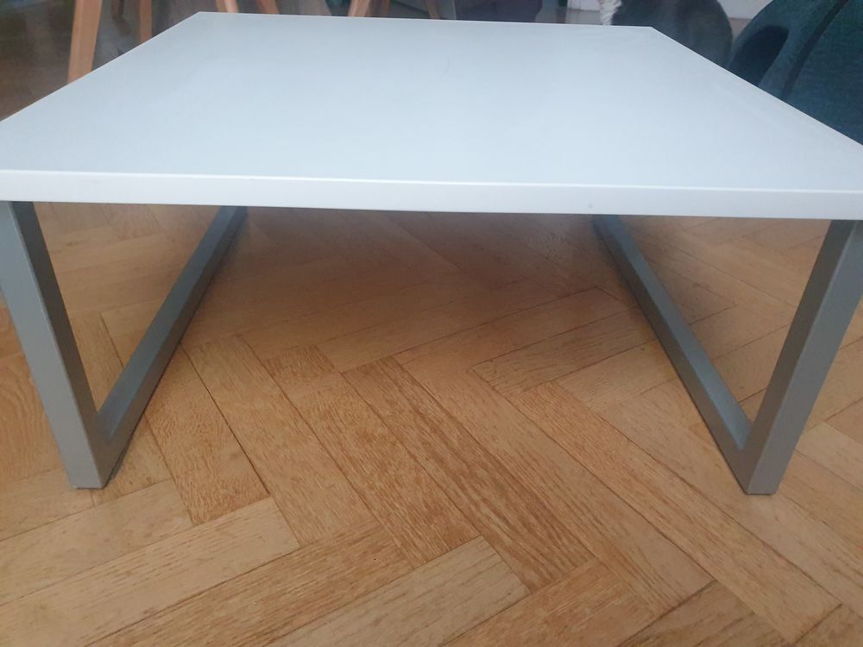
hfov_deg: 67.3
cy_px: 324
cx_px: 432
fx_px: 648
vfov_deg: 53.1
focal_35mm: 26
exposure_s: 1/50
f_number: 2.4
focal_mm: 4.32
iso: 800
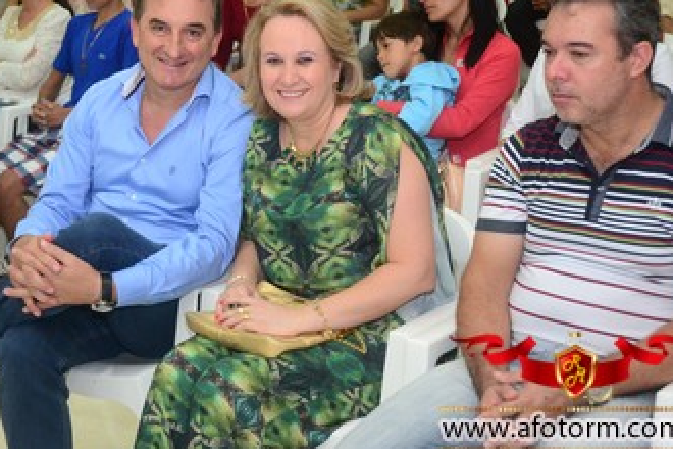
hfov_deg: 28.1
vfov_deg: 19.0
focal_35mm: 72
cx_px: 269
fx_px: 1340
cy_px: 157
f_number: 4.2
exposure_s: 1/60
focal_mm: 35
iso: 1600
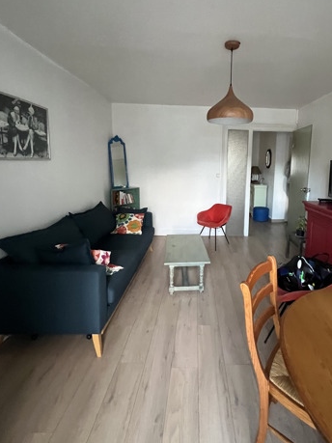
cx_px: 204
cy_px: 192
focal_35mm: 17
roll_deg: -0.8
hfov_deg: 73.7
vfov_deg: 90.5
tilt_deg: -1.7
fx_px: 217
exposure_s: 1/60
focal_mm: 1.57
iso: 800
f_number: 1.8
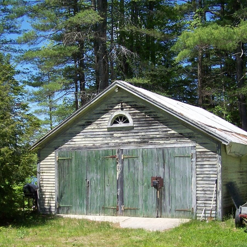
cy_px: 155
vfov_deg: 29.4
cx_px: 125
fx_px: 468
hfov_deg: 29.6
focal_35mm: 58
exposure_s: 1/1000
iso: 80
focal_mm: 6.3
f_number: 2.8
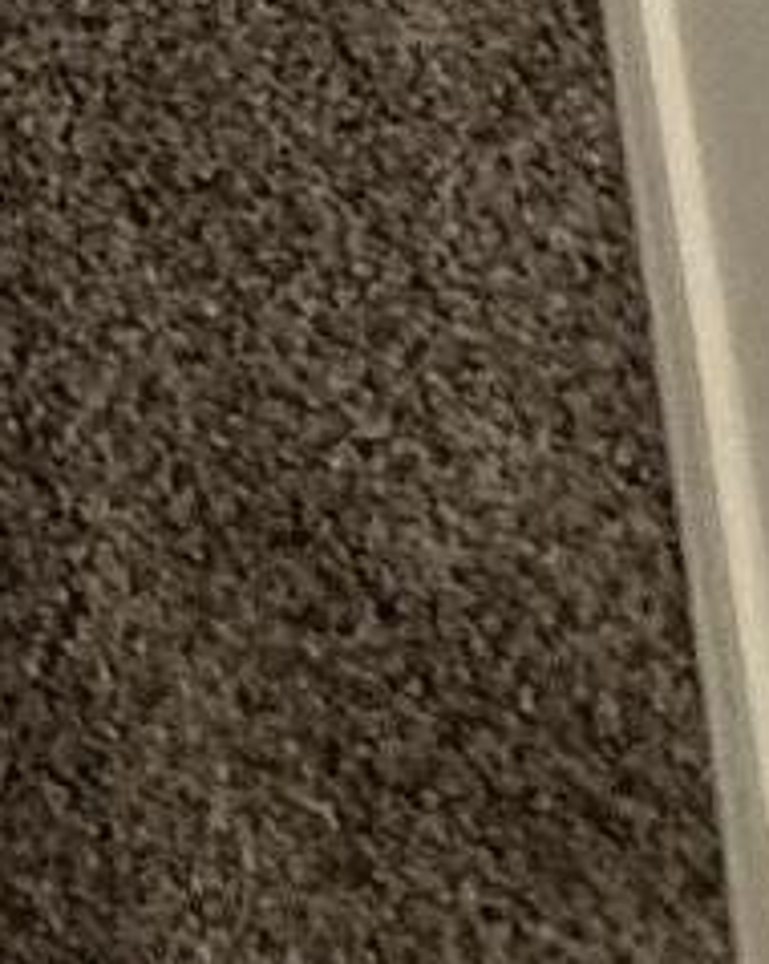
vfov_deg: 8.0
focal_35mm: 115
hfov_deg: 9.3
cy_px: -2973
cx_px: -1805
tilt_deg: -11.4
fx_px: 3276
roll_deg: -3.0
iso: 100
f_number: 2.2
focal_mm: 2.22
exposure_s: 1/99
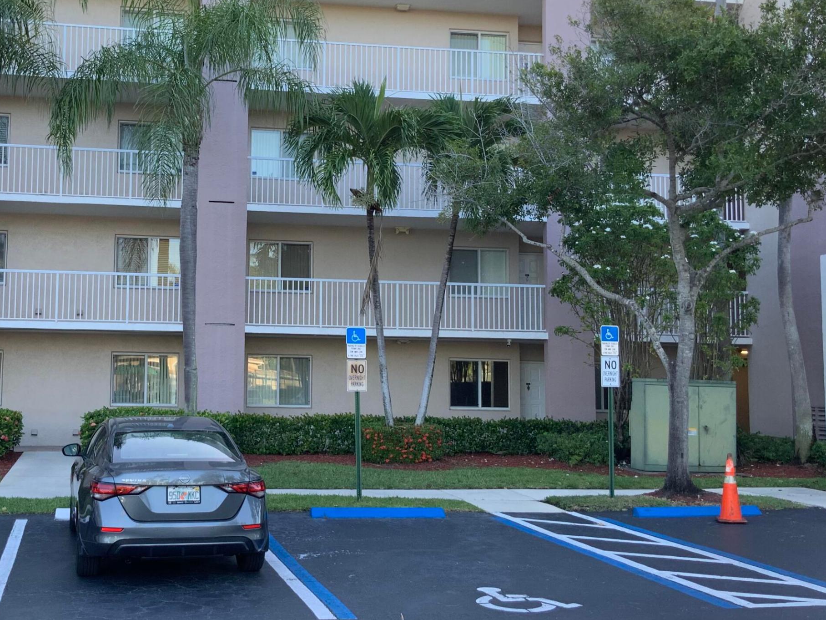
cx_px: 270
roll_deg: -0.4
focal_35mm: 46
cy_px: 285
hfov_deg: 40.7
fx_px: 1098
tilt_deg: +5.7
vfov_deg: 31.5
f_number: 1.8
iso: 16
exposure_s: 1/146
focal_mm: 3
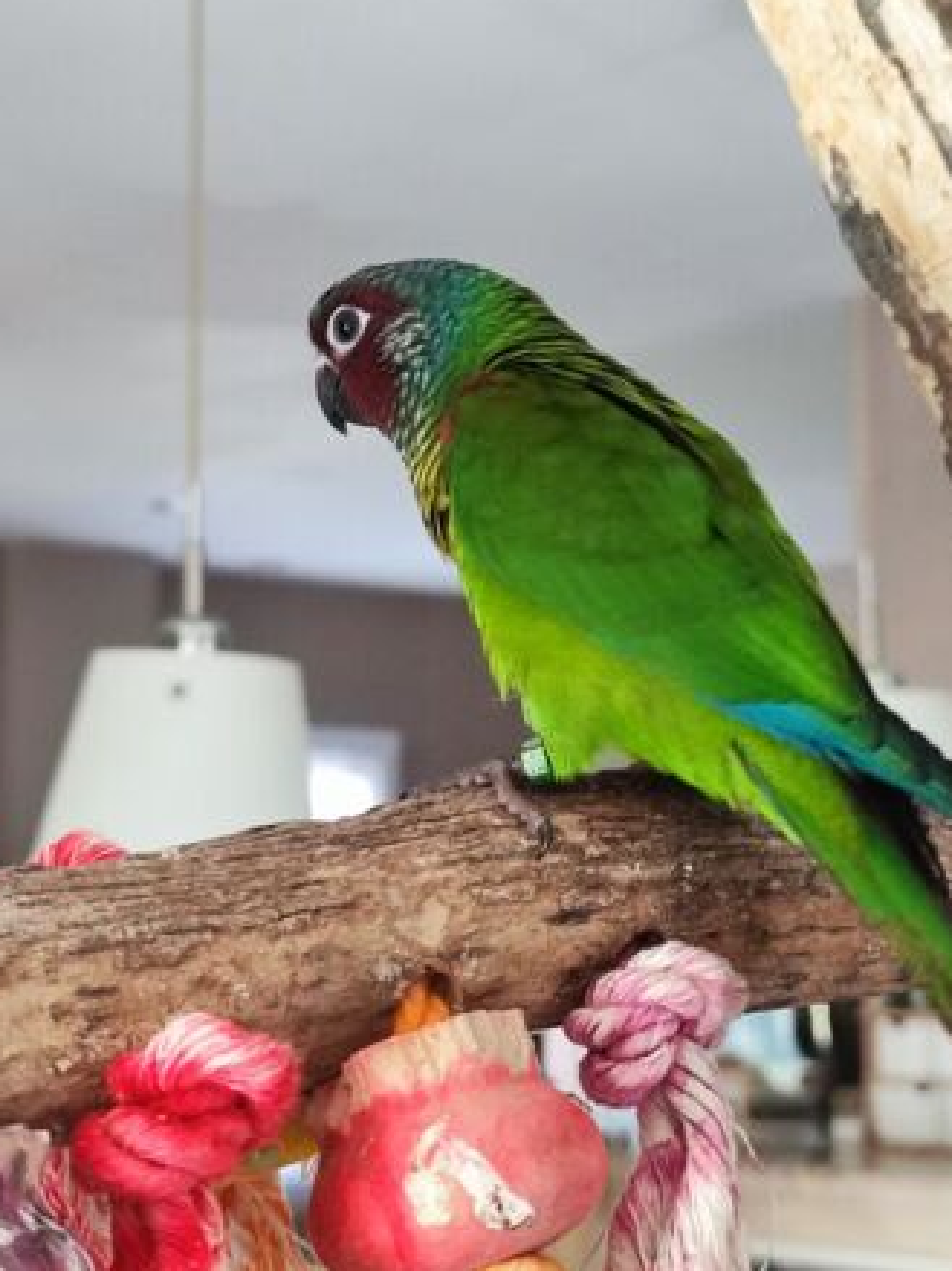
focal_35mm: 35
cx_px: 556
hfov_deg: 40.6
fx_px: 1284
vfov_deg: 51.9
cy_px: 814
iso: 387
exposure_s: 1/50
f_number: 1.9
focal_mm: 6.92
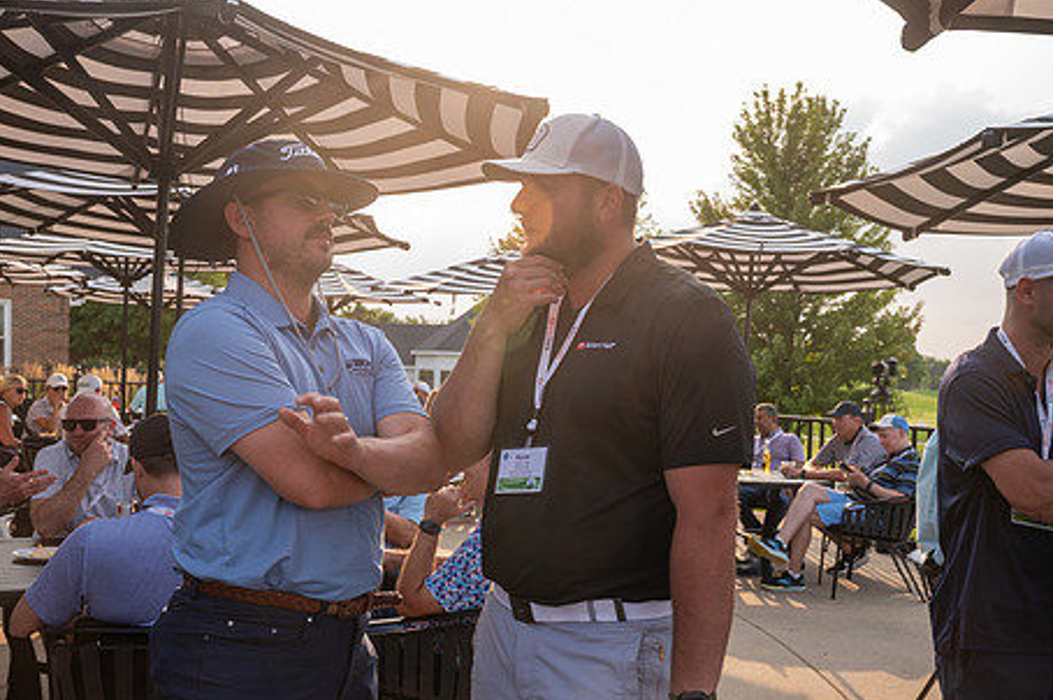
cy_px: 415
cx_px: 485
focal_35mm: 39
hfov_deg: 49.5
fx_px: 1140
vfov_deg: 34.1
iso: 250
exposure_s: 1/250
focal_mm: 30.5
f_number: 6.3
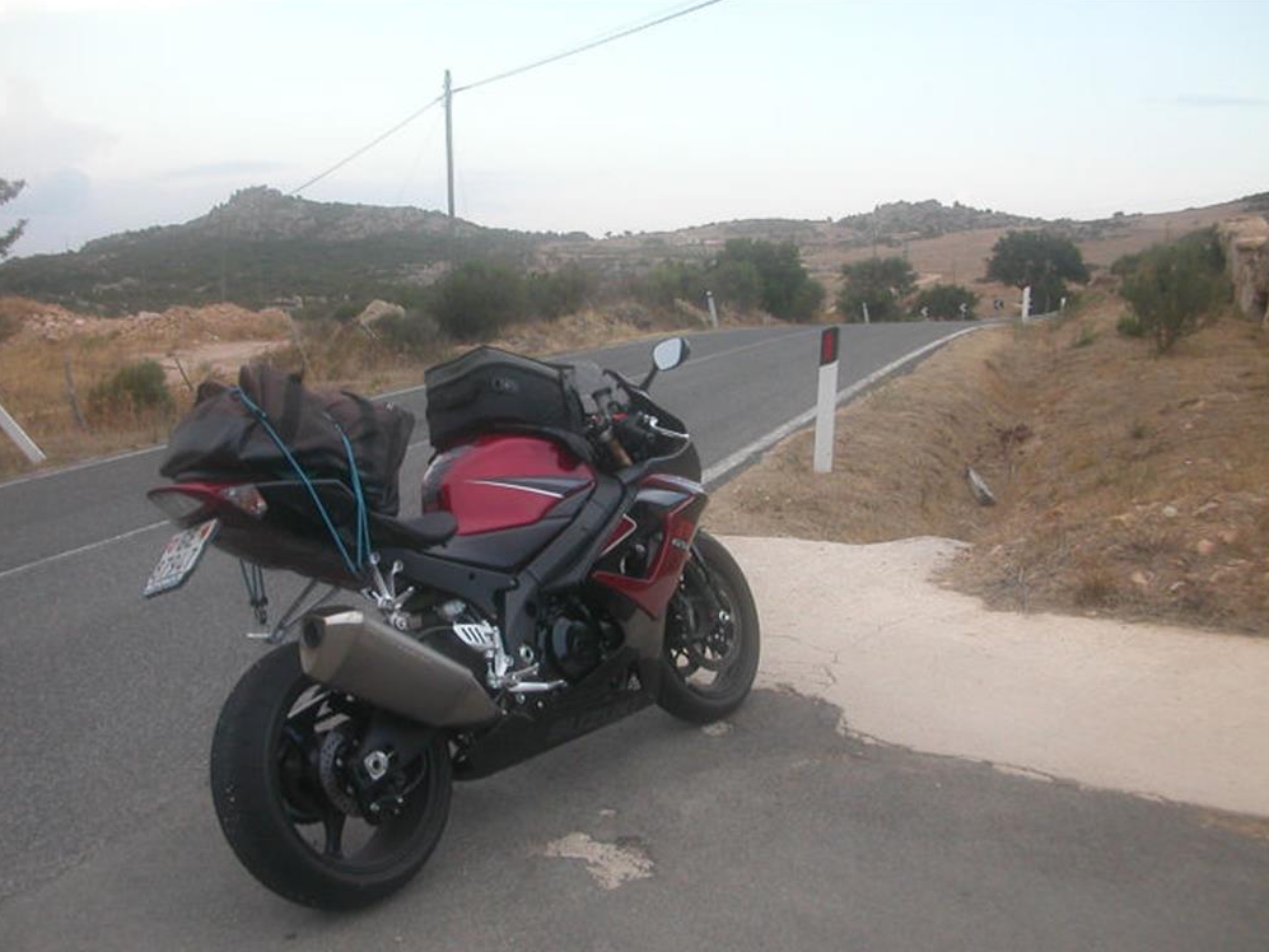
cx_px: 627
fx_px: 1393
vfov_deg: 37.7
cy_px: 484
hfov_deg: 49.0
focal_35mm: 38
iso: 100
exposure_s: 1/160
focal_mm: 5.6
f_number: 2.7
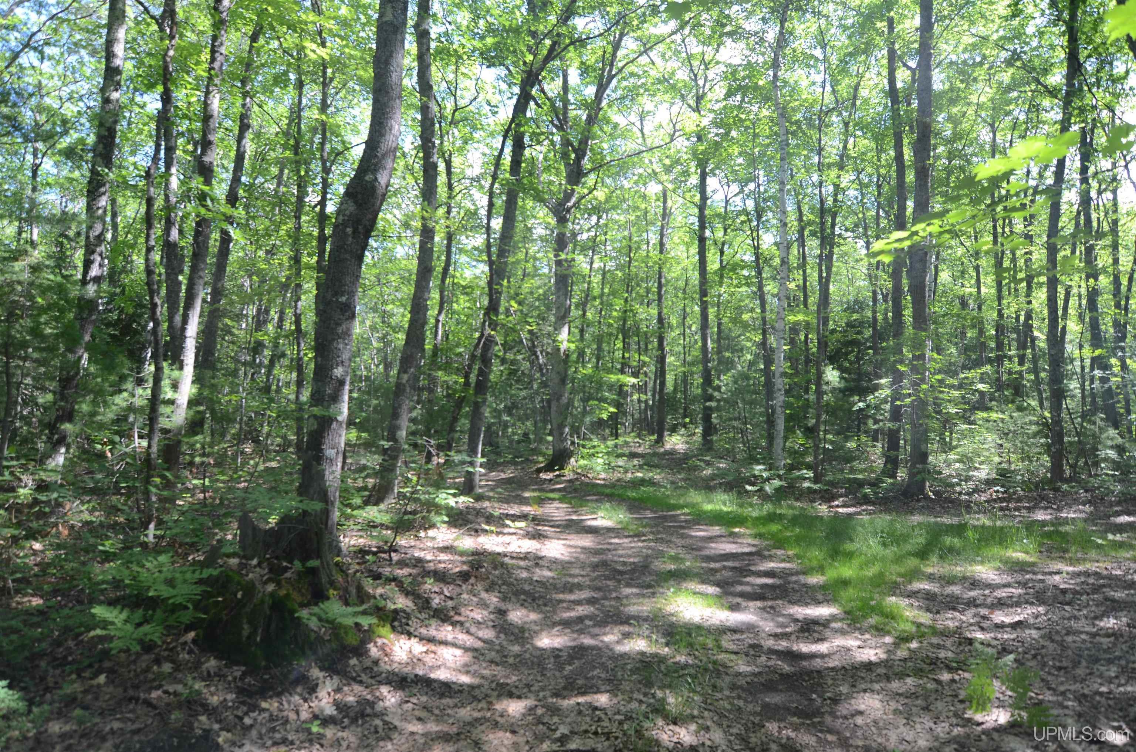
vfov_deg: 63.0
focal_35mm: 20
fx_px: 614
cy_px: 376
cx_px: 568
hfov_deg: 85.5
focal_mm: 13
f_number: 4
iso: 100
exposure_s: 1/60
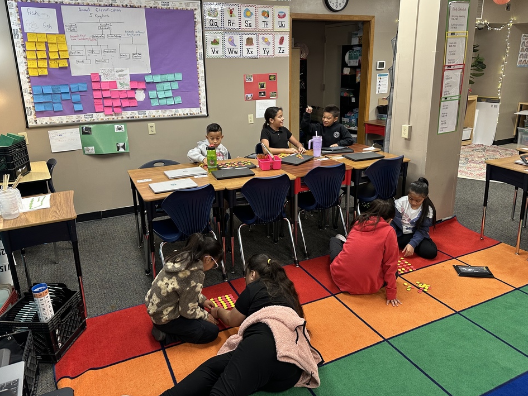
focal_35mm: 26
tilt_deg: -16.3
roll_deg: +1.2
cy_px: 183
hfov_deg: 67.3
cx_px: 266
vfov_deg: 53.0
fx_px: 397
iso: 200
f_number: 1.78
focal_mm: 6.86
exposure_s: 1/60
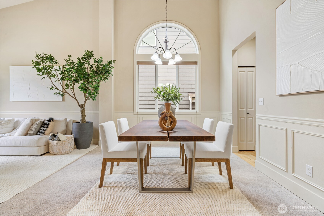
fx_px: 144
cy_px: 108
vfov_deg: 73.7
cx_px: 162
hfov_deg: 96.7
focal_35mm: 16
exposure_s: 1/2.5
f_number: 11
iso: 100
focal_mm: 16
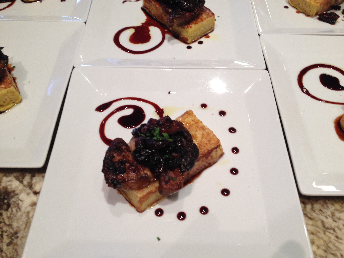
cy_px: 129
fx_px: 348
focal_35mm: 35
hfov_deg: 52.6
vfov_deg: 40.7
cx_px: 172
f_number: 2.4
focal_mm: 4.28
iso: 80
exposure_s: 1/20
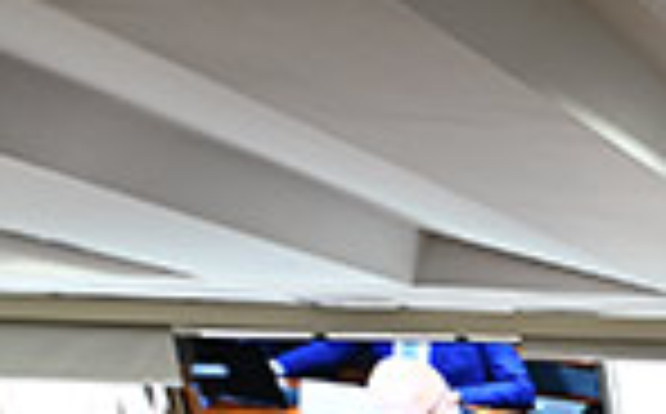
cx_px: 1850
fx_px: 1504
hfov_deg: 12.7
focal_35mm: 83
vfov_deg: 13.2
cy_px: 873
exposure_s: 1/40
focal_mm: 14
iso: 400
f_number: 3.2
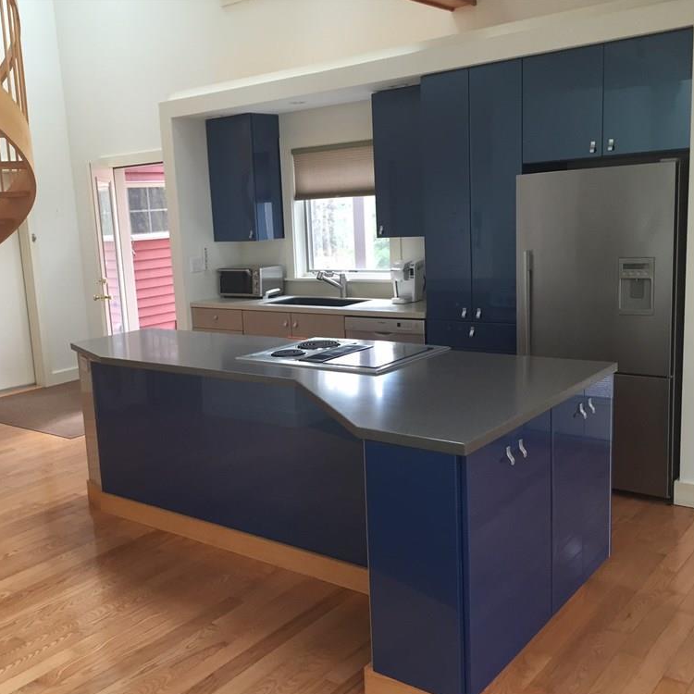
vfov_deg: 47.2
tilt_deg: -10.9
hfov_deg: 47.0
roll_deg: +4.4
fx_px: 794
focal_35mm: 35
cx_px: 279
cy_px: 353
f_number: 2.2
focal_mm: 4.15
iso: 64
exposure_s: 1/30
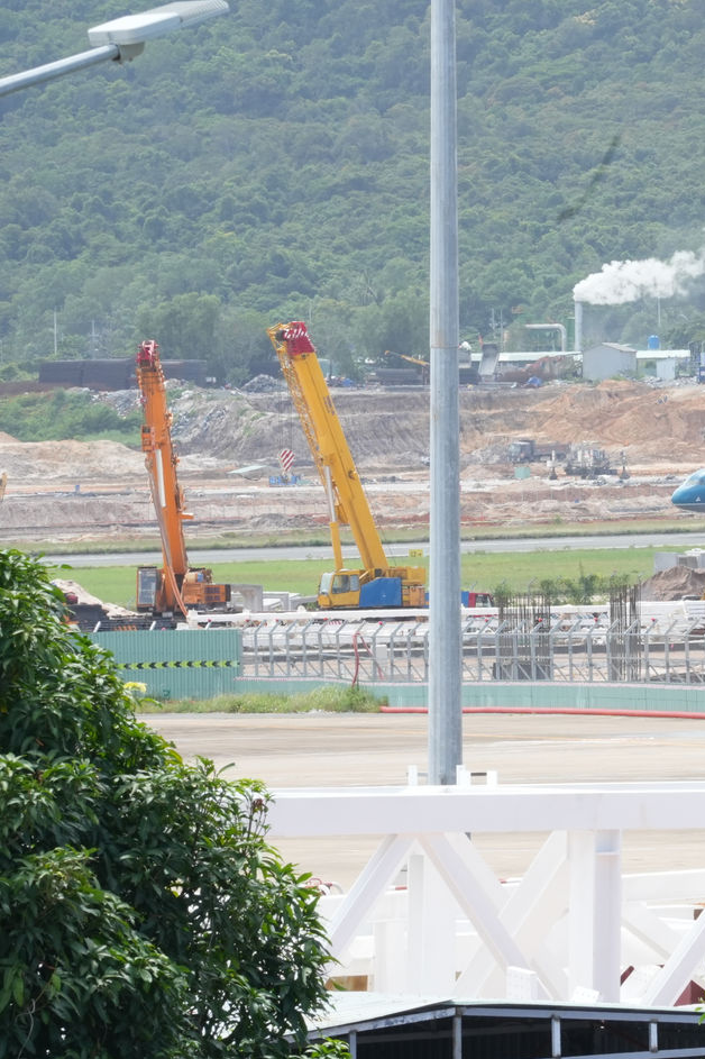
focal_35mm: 428
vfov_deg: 4.8
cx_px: 817
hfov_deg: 3.2
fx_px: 12581
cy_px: 488
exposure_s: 1/100
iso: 800
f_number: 22
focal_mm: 197
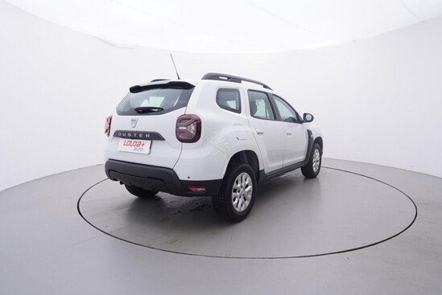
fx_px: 276
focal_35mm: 22
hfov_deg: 77.3
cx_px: 221
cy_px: 148
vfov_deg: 56.2
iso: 200
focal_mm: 15
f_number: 5
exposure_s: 1/80
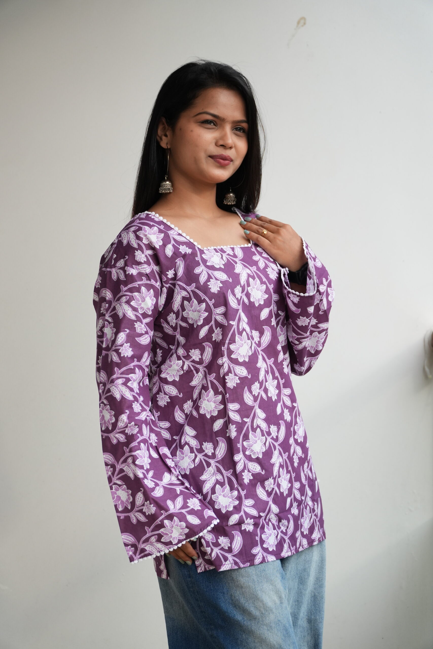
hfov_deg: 13.2
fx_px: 1867
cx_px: 216
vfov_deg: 19.7
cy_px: 324
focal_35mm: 104
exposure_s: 1/1000
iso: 640
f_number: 4
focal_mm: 69
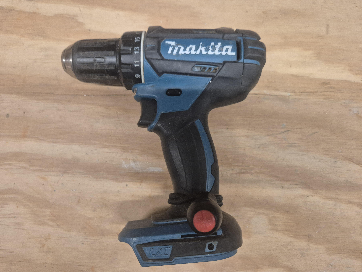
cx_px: 181
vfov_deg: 58.9
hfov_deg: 73.9
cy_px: 136
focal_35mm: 23
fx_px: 241
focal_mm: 5.4
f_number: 1.8
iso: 640
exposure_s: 1/100
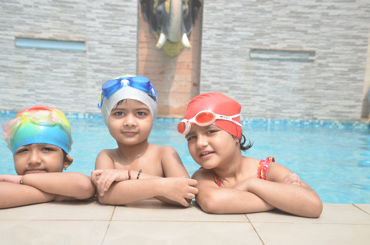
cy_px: 122
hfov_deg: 49.6
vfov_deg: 34.1
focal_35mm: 39
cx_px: 185
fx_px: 400
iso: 200
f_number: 3.8
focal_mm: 26
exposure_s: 1/640
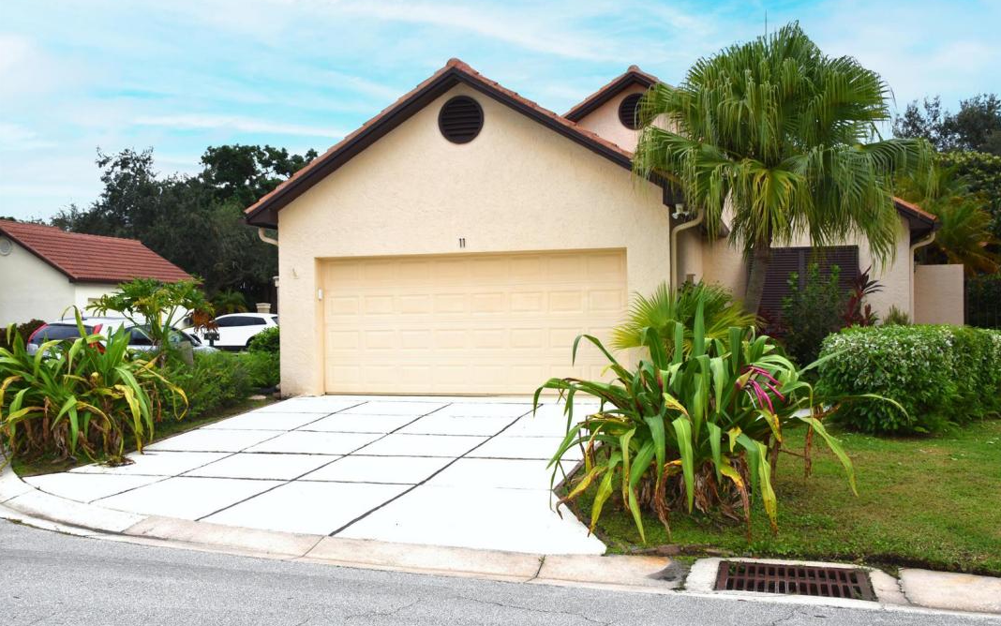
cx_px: 504
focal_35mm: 34
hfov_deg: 56.7
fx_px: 928
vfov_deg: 37.3
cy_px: 324
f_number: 6.3
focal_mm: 22
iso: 100
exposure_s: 1/160
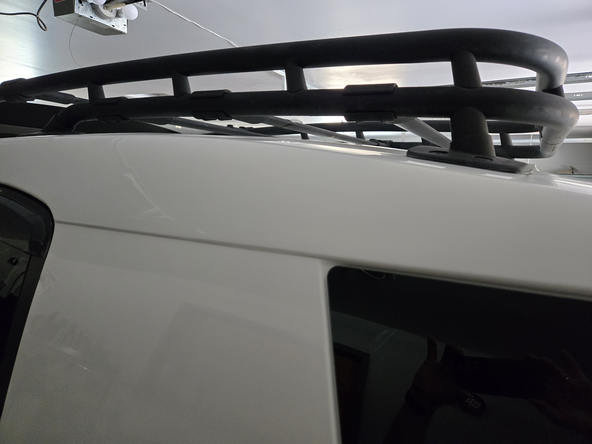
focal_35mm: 23
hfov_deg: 73.9
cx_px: 296
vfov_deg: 58.9
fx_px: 393
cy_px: 222
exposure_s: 1/120
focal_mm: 5.4
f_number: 1.8
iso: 1000
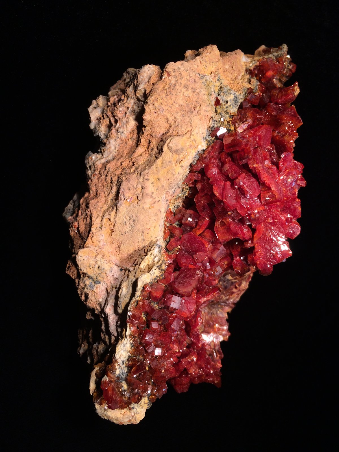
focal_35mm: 29
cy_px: 226
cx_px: 170
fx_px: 379
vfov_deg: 61.7
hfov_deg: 48.2
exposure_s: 1/120
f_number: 2.2
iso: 32
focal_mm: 4.15
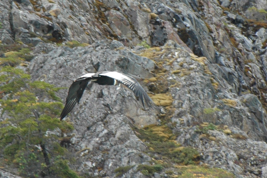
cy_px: 89
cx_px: 134
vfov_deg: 4.6
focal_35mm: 300
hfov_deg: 6.9
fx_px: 2226
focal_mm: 200
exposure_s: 1/400
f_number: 5.6
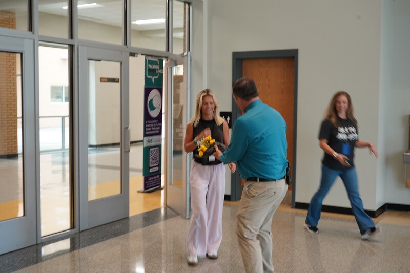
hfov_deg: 45.4
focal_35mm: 43
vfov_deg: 31.2
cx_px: 205
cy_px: 136
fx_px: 490
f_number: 7.1
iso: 800
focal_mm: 43
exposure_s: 1/30
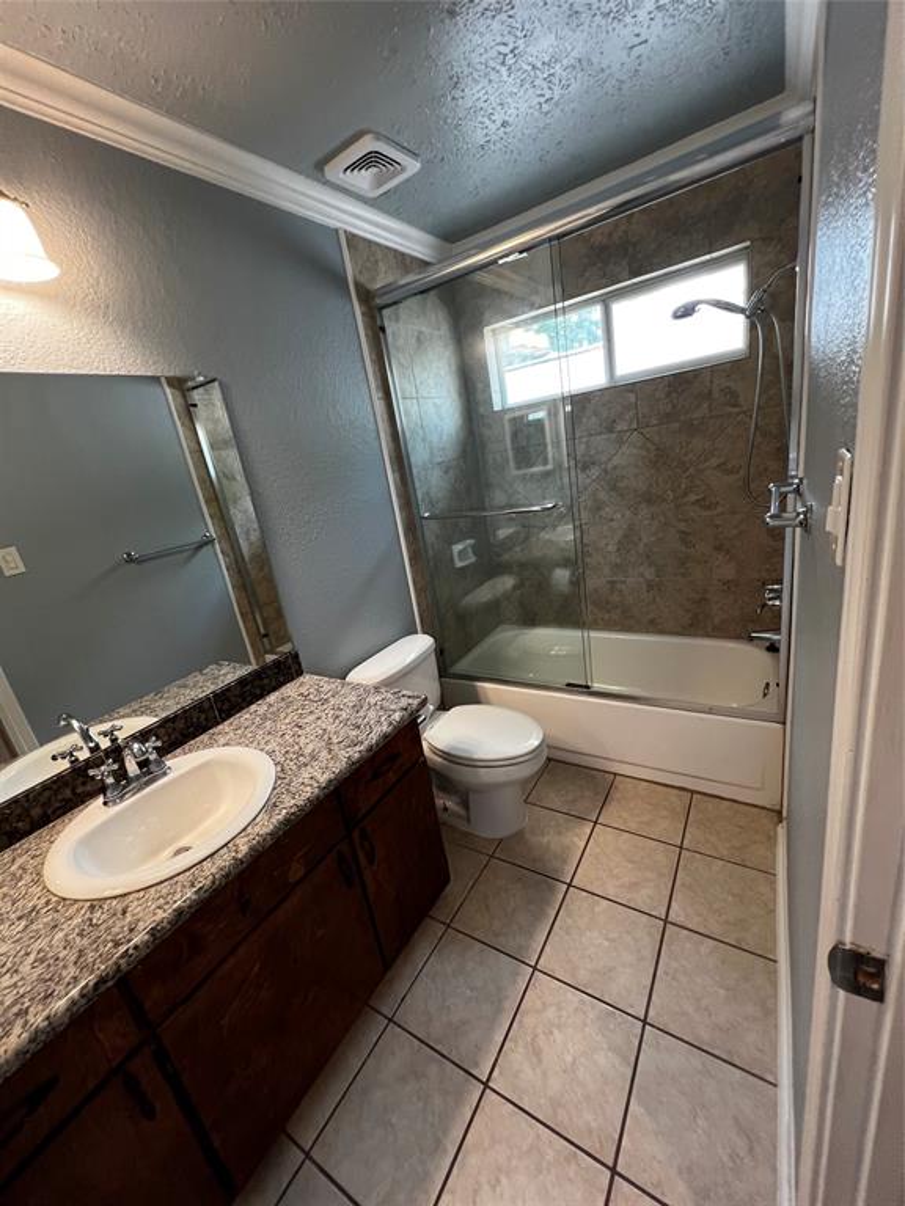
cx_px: 452
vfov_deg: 106.2
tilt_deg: -17.5
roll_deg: +10.4
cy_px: 603
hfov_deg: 89.9
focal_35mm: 13
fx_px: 453
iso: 200
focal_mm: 1.57
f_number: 1.8
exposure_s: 1/120
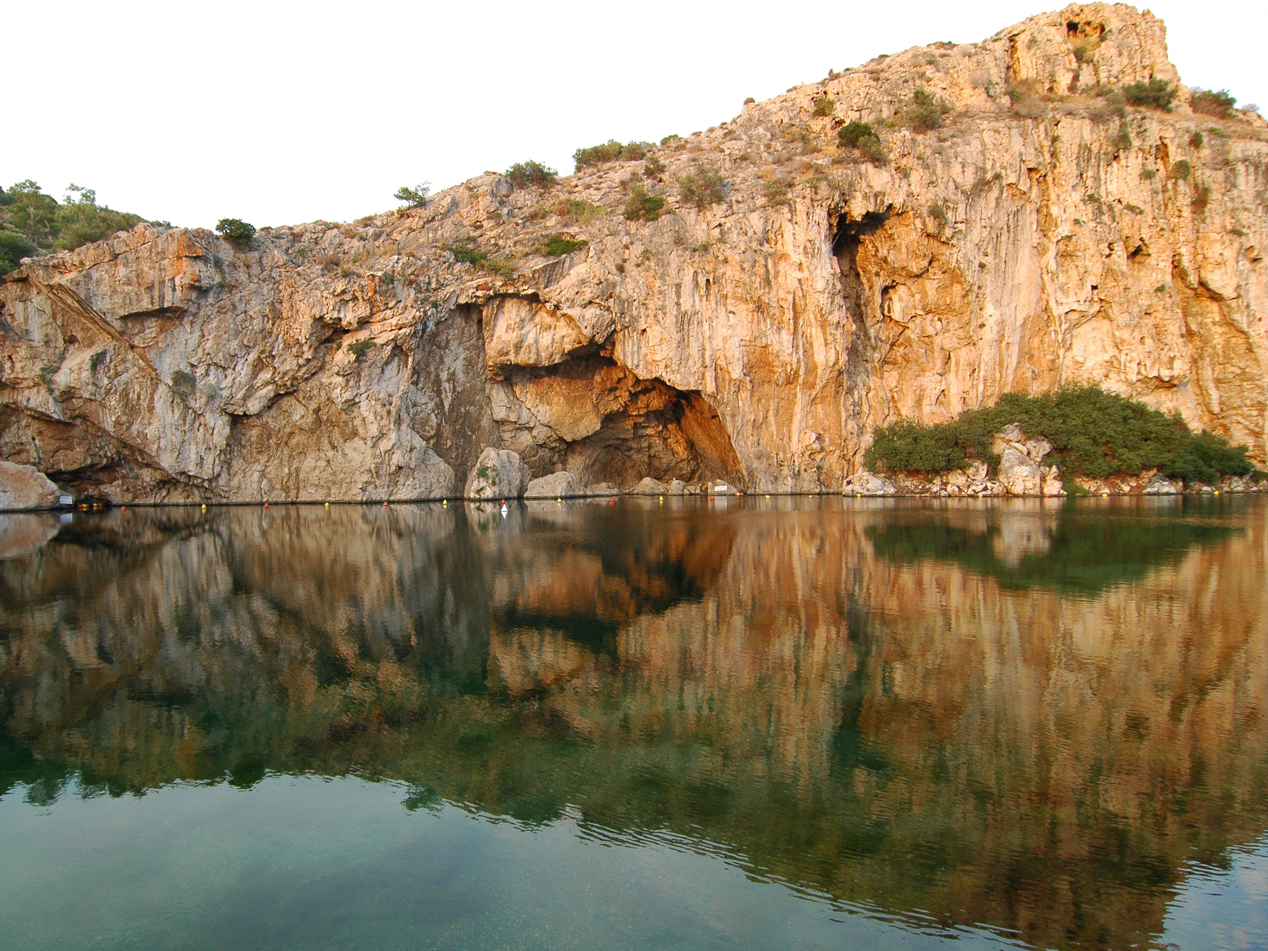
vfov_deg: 66.0
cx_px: 536
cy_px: 478
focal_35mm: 20
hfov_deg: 81.2
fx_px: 733
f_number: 6.3
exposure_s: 1/160
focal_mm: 12
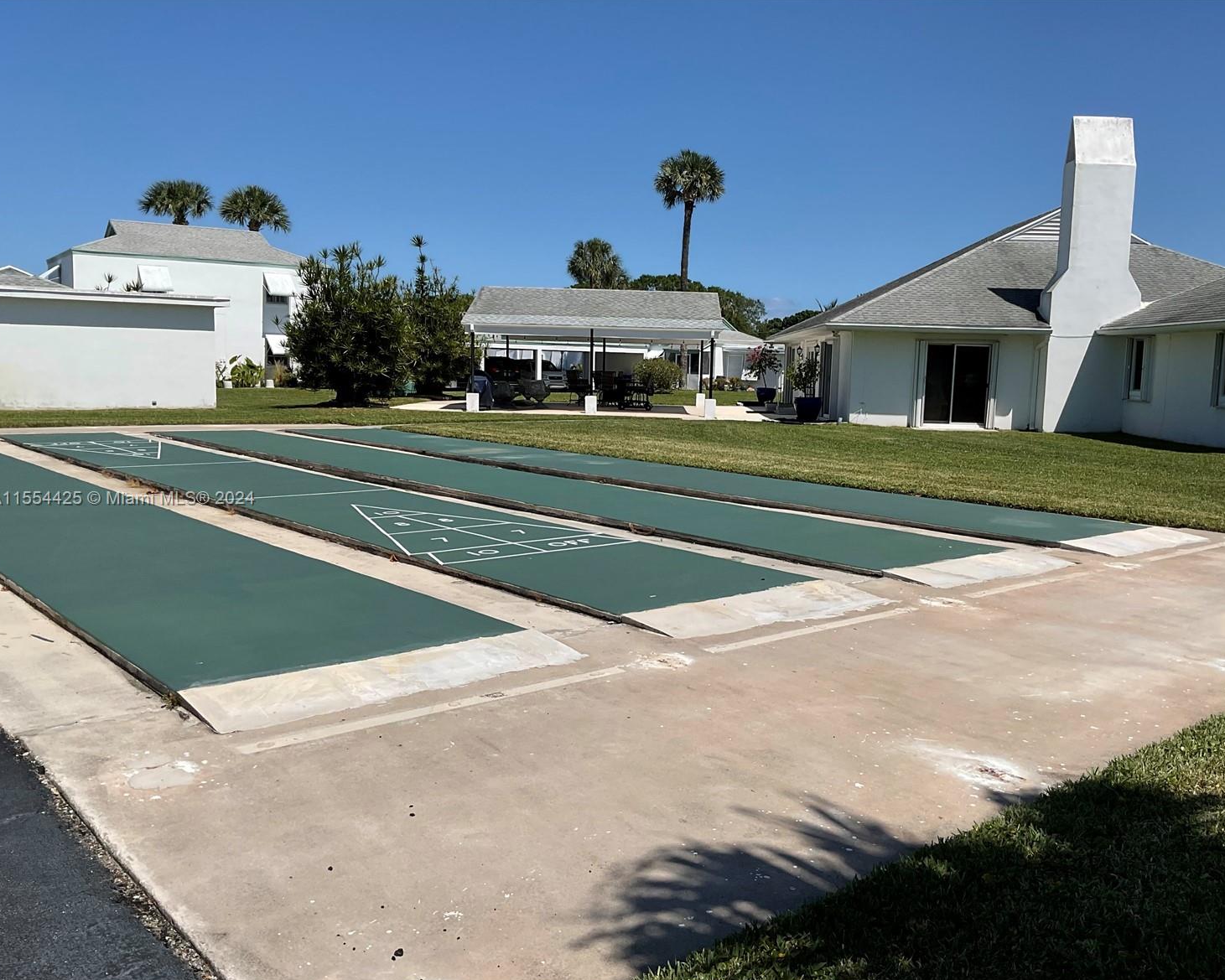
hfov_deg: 57.1
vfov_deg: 47.1
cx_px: 657
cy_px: 500
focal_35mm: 31
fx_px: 1124
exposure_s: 1/4405
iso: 16
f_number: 1.8
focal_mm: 3
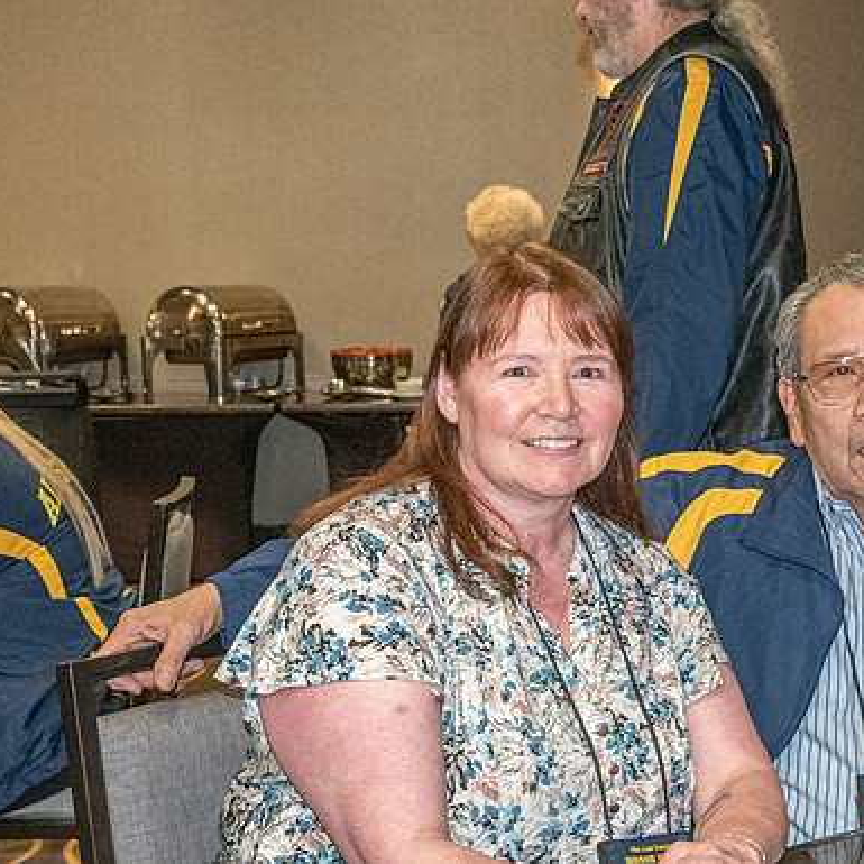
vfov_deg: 27.6
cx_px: 617
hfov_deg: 27.4
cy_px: 573
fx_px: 1751
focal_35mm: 62
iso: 6400
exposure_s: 1/125
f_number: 6.3
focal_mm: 35
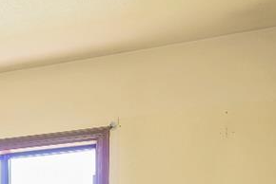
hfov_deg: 16.3
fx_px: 714
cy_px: 363
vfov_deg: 12.9
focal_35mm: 93
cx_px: -292
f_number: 8
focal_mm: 18
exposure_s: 1/1.67
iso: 100
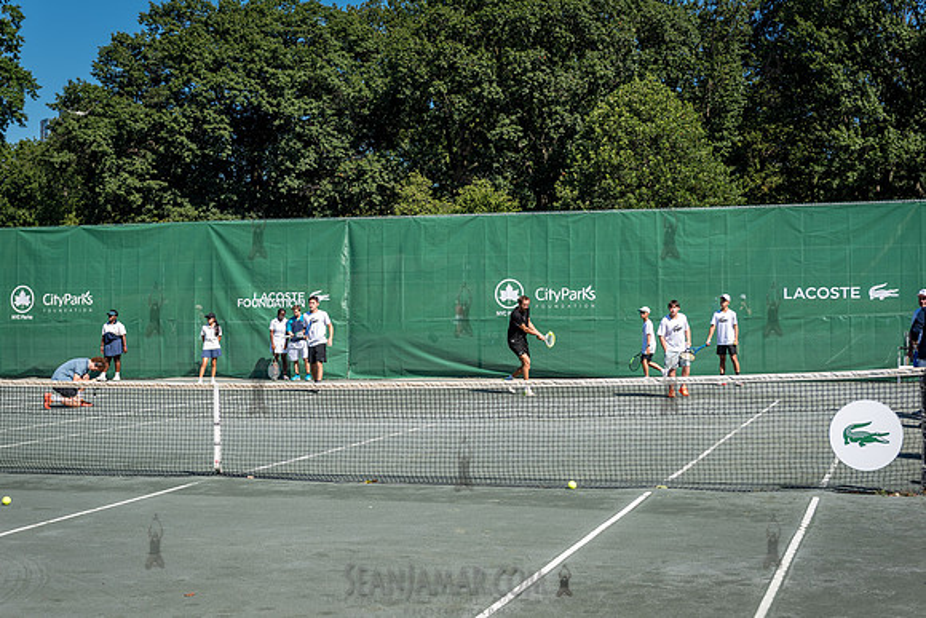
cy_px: 309
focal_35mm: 58
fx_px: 1498
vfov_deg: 23.3
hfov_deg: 34.3
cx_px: 463
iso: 200
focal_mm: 55
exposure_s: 1/1250
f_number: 4
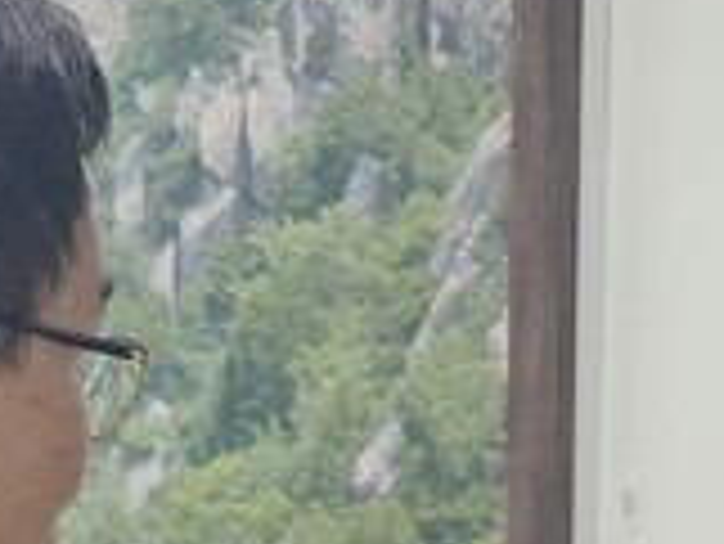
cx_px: 688
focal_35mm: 137
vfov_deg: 10.2
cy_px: 976
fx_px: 2868
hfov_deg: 14.2
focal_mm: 5.54
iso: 250
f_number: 1.8
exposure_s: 1/120
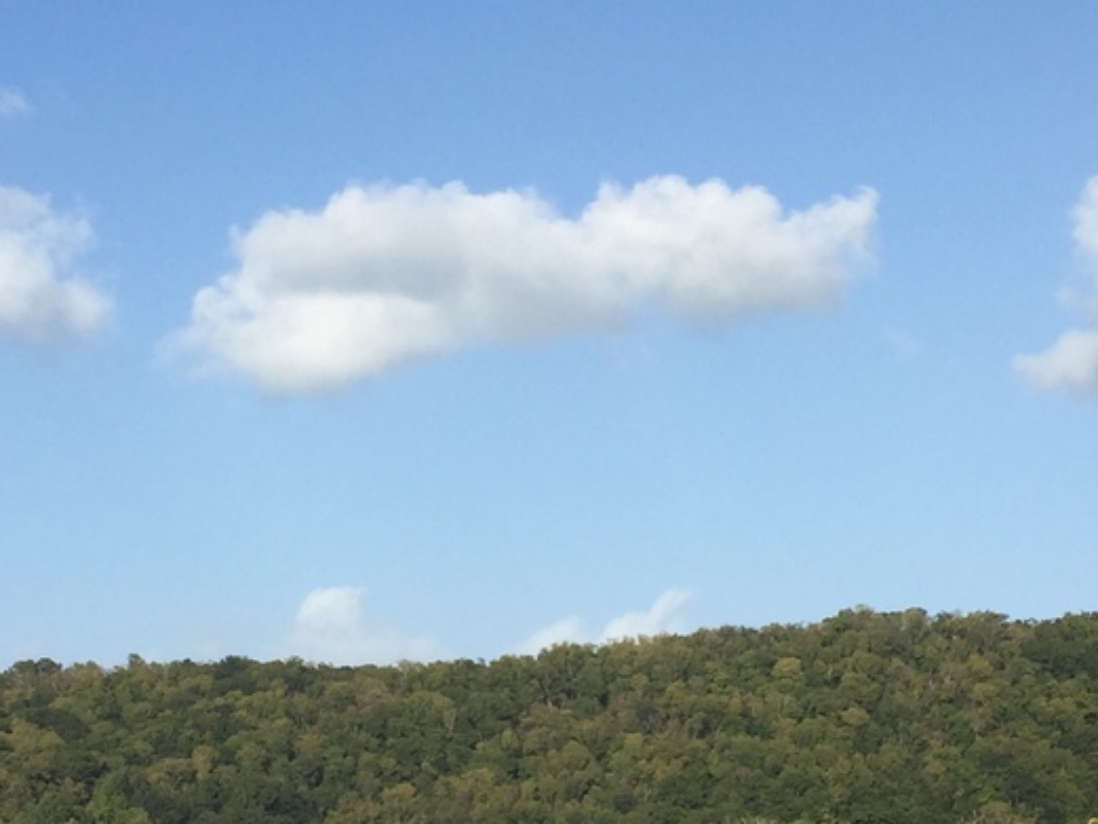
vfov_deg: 16.6
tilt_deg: +5.9
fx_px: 2824
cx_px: 582
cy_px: 567
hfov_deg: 22.0
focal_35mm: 89
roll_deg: -1.2
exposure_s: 1/2198
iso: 32
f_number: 2.2
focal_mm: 4.15
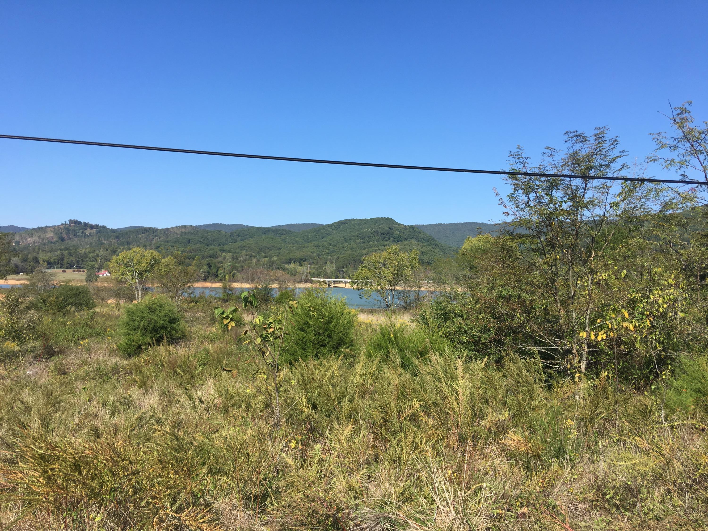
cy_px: 266
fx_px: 593
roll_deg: -3.1
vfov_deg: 48.2
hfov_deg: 61.7
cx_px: 354
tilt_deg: +3.8
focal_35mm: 29
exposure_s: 1/1282
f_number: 2.2
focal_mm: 4.15
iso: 25
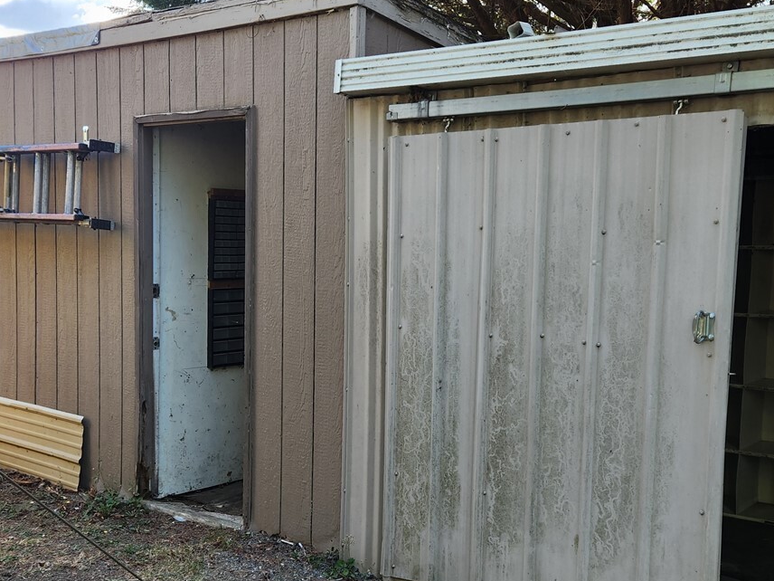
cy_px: 377
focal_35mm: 43
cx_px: 419
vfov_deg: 33.4
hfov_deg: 43.8
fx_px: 961
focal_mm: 5.4
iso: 40
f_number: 1.8
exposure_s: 1/180
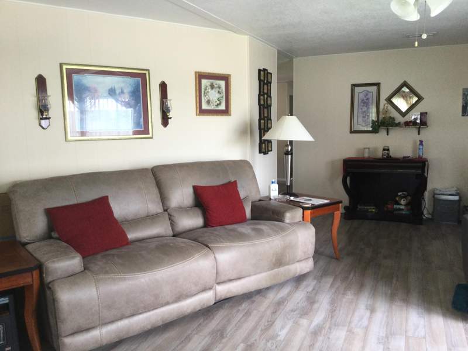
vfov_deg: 45.4
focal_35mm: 31
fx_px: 419
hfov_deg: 58.4
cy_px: 176
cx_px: 234
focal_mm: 3.3
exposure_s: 1/30
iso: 50
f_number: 2.4
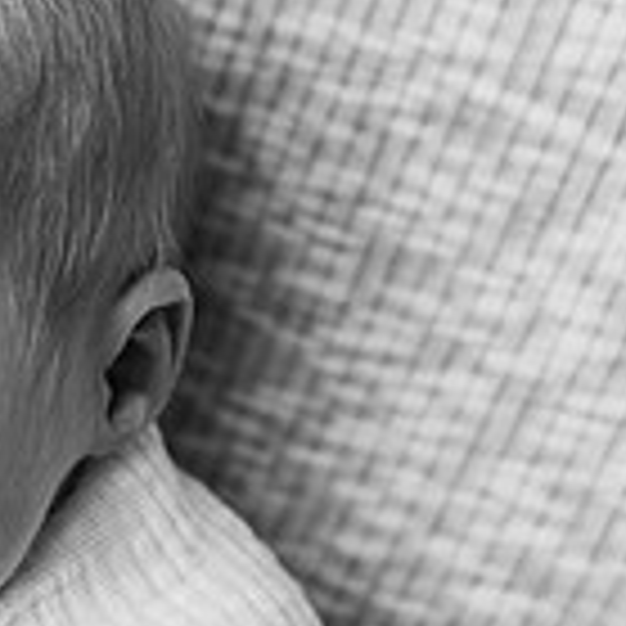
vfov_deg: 20.3
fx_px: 1739
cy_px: 421
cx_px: -315
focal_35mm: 85
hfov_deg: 18.1
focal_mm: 24
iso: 80
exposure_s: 1/160
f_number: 2.5
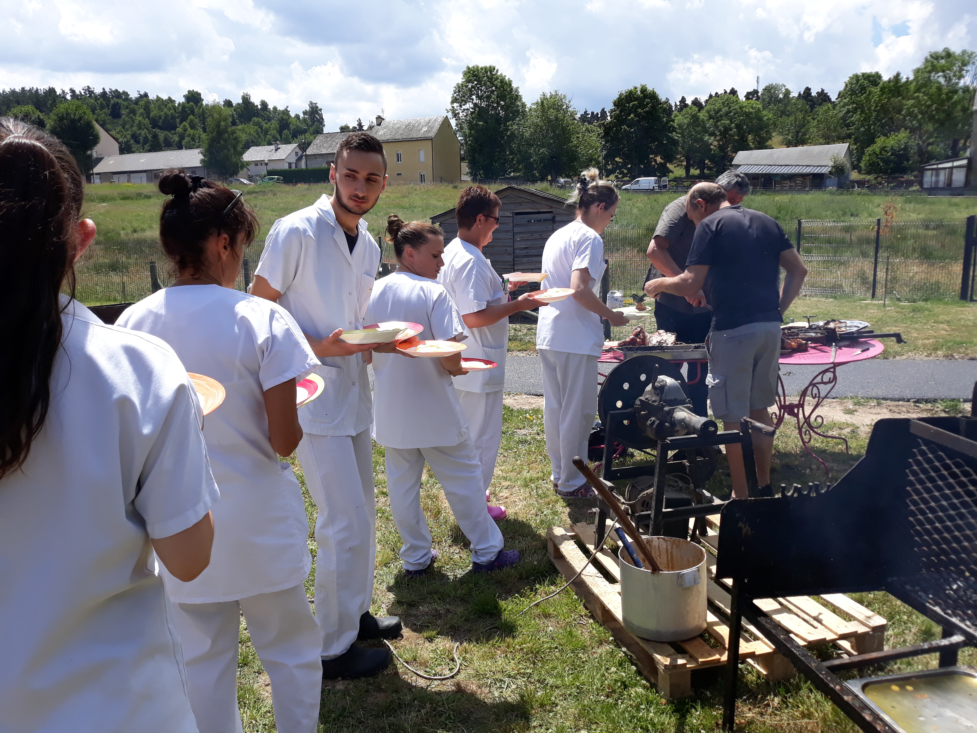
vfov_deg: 51.4
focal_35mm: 27
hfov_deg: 65.3
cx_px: 488
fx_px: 762
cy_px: 366
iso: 40
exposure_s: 1/1548
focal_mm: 3.71
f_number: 1.7
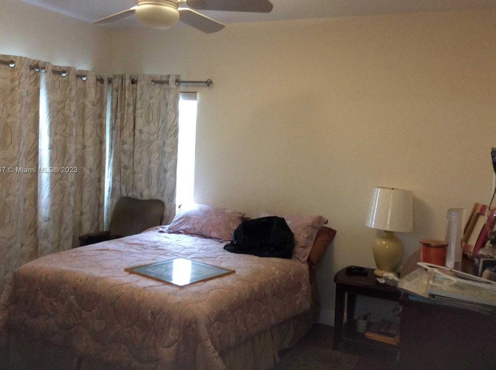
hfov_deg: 51.4
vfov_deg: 39.5
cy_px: 171
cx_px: 245
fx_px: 515
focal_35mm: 36
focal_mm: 3.3
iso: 160
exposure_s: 1/24
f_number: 2.4
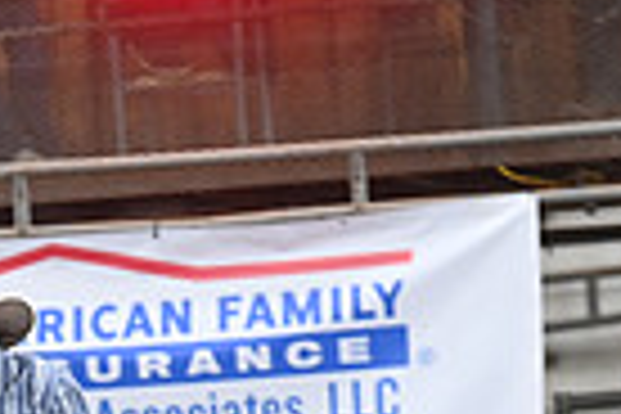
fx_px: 14489
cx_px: 9
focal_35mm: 840
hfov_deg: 2.5
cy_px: 785
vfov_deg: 1.6
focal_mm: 200
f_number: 4
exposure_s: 1/250
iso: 2500
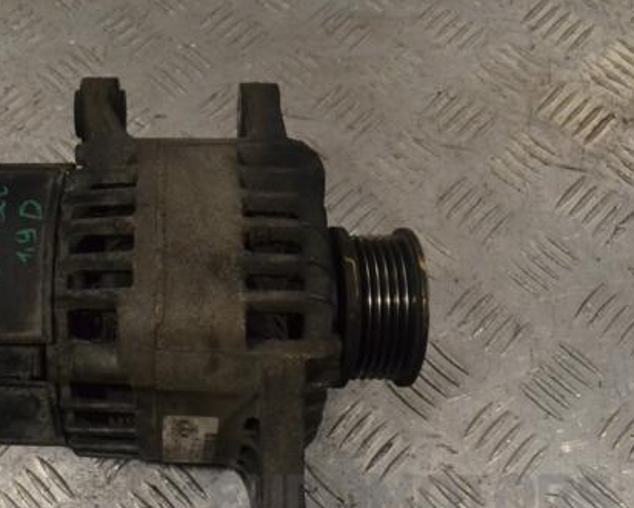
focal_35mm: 41
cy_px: 292
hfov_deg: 43.7
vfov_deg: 36.4
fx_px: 770
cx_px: 182
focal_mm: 20
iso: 3200
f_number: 10
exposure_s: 1/400
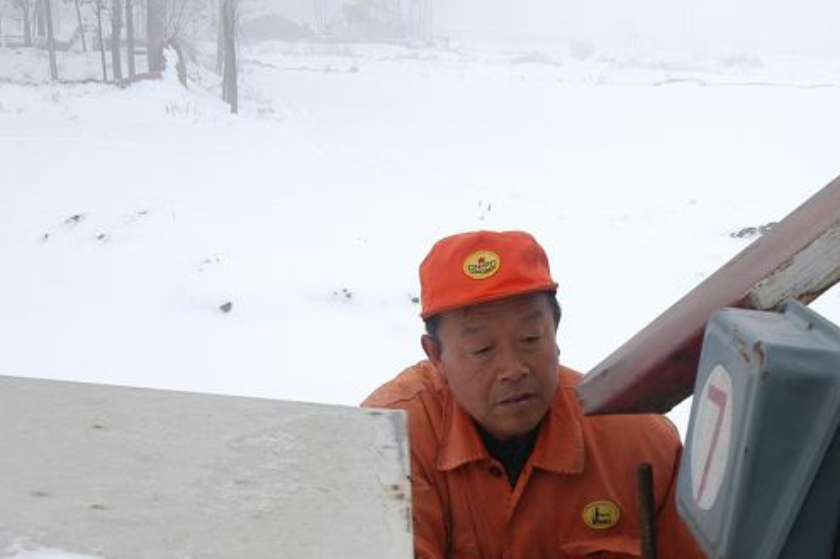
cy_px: 432
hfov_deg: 31.5
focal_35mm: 63
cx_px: 597
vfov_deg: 21.3
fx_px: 1469
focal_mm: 26
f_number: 8
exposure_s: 1/250
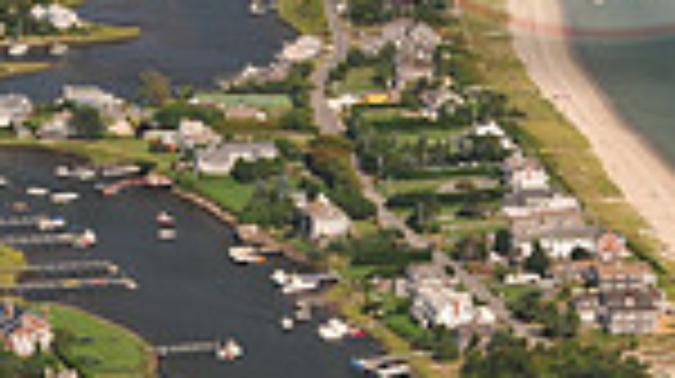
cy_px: -101
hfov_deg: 8.9
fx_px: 4345
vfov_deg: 5.0
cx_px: 544
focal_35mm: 243
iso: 200
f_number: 5.6
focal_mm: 40
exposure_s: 1/320
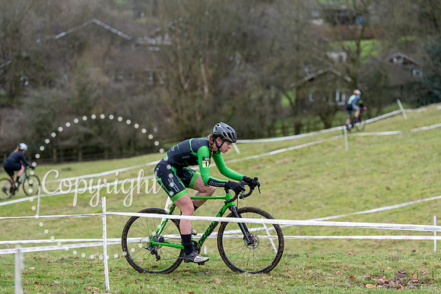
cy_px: 147
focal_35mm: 132
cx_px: 220
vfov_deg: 10.4
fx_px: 1617
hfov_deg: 15.5
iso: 1250
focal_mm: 132
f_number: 3.2
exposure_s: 1/1000
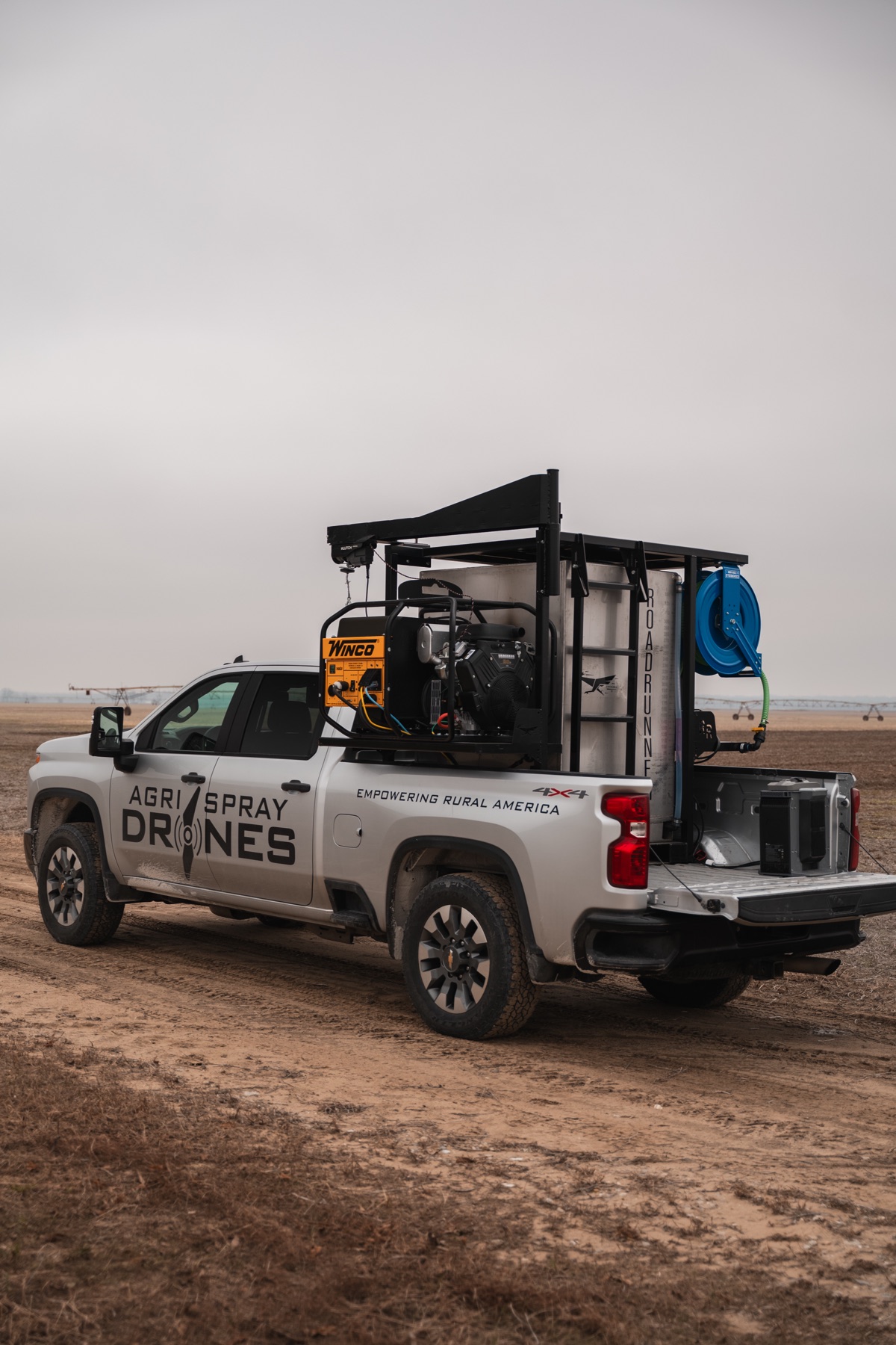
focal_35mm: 44
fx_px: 1643
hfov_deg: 30.5
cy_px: 672
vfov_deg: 44.5
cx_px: 448
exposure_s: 1/100
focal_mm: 44
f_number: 2.8
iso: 640
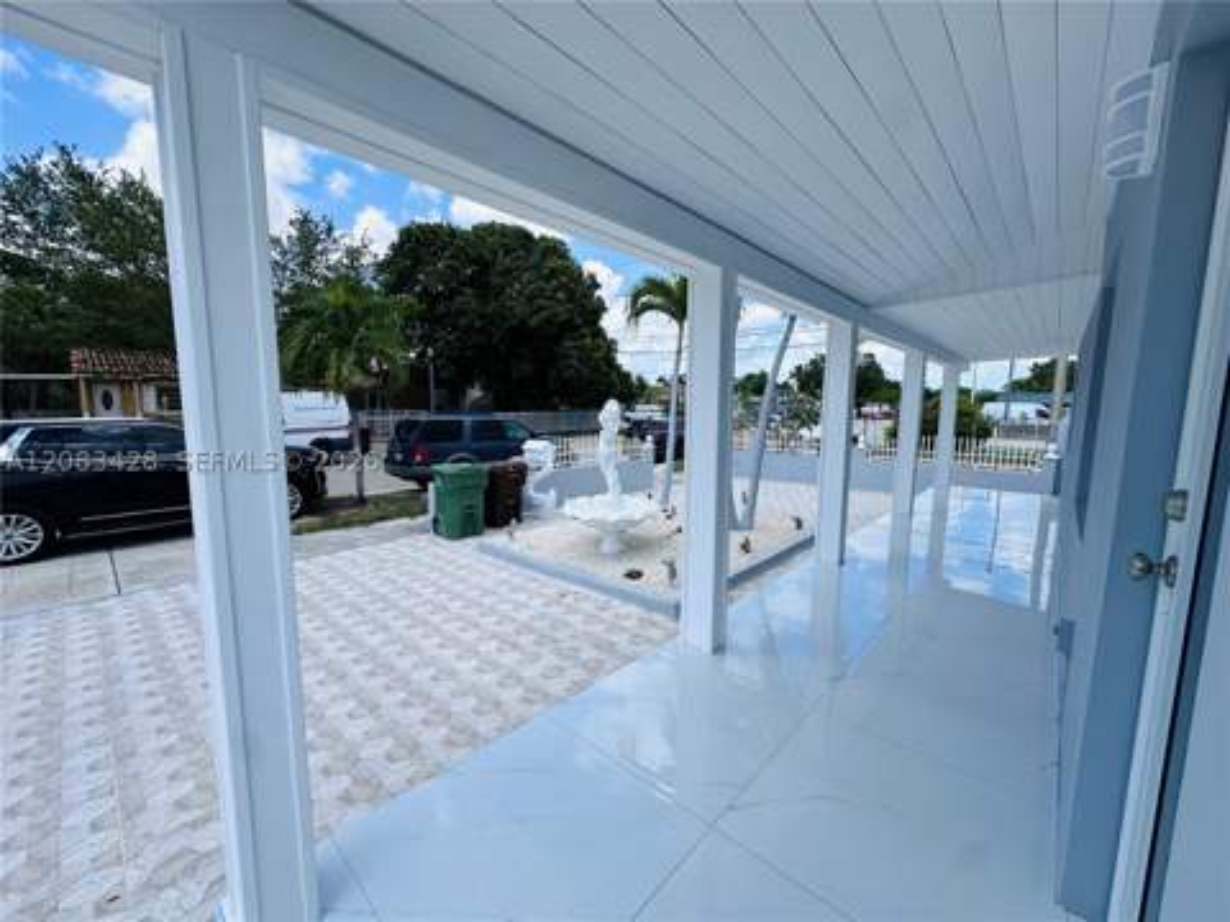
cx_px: 615
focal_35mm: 14
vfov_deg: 85.7
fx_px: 497
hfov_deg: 102.1
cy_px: 461
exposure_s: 1/1770
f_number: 2.2
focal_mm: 2.22
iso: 50
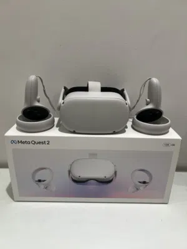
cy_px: 124
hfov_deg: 53.1
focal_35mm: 26
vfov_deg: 67.3
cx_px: 94
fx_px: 187
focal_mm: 5.7
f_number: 1.5
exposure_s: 1/100
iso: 32
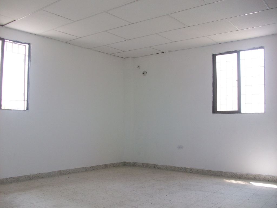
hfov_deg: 54.0
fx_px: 272
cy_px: 104
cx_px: 138
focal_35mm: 34
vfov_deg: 41.8
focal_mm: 5.7
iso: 64
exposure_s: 1/94.9
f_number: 2.8
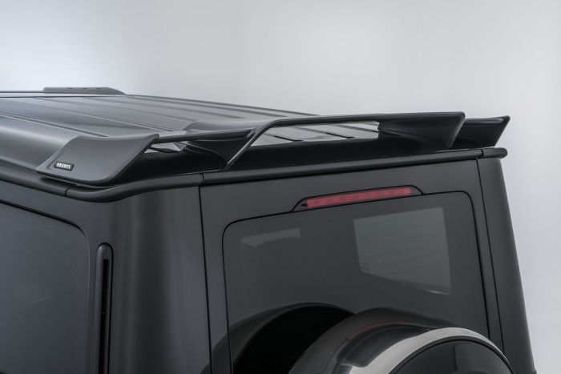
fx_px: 904
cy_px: 187
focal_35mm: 58
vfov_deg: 23.4
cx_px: 280
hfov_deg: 34.5
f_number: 16
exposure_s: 1/125
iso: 125
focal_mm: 58
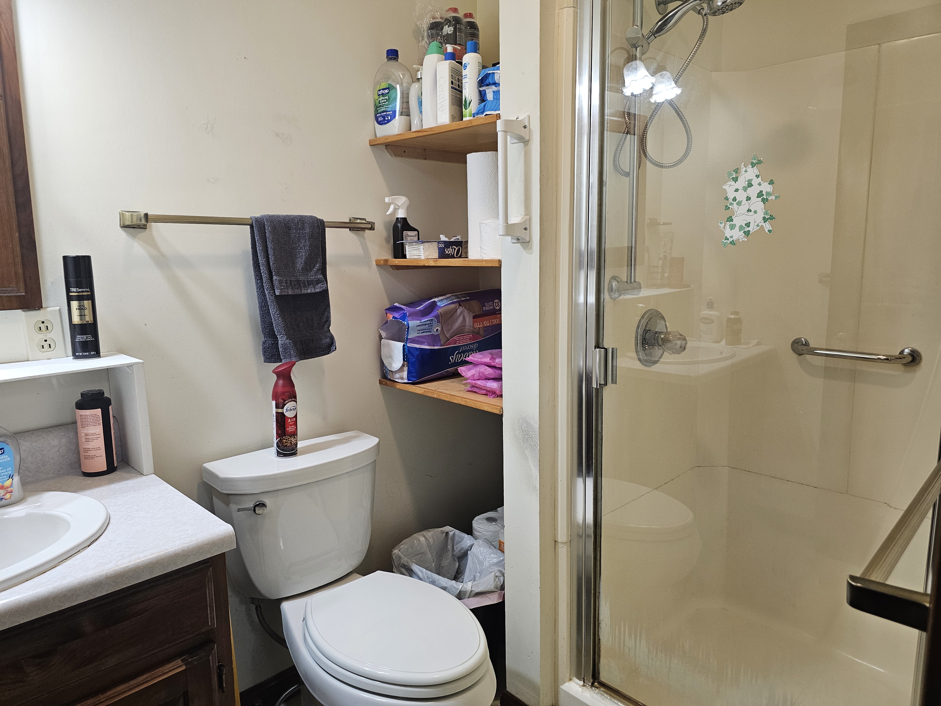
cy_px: 353
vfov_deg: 58.9
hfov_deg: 73.9
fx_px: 625
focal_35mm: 23
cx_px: 470
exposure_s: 1/120
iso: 250
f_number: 1.7
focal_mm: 6.3
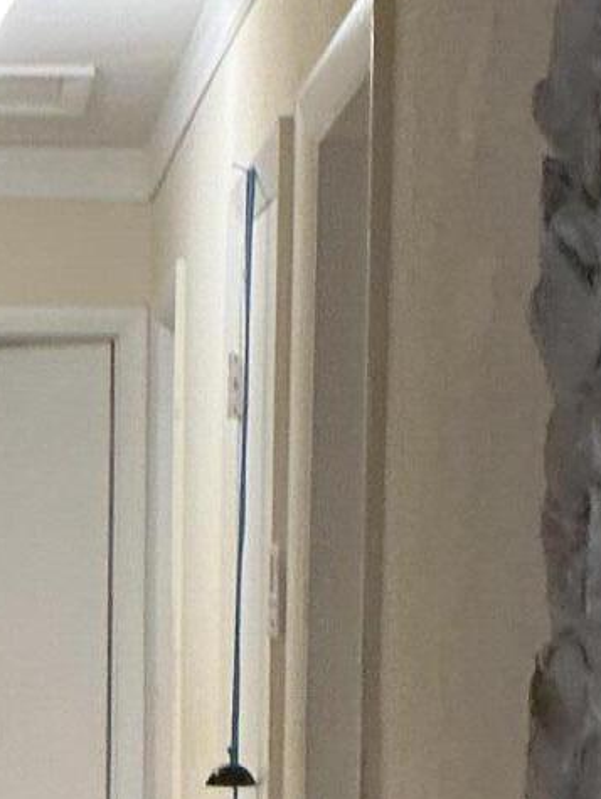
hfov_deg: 11.9
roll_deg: -2.0
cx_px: -104
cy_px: 592
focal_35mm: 122
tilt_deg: -2.9
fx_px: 2820
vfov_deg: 16.1
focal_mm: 3
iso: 250
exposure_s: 1/60
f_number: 1.8
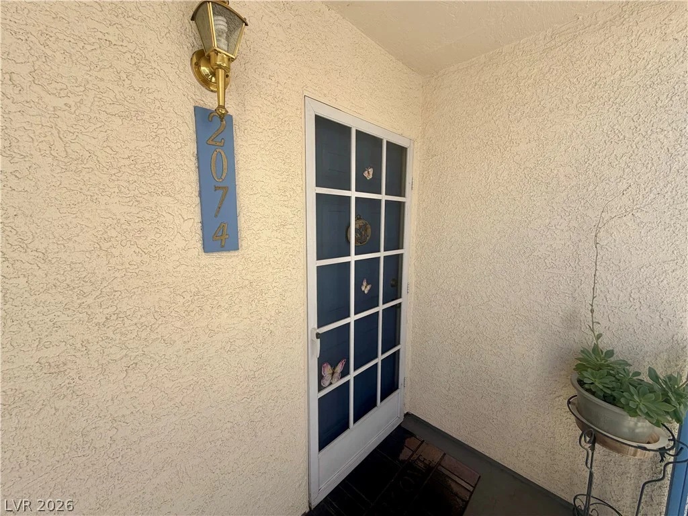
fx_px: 278
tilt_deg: -7.7
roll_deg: -0.7
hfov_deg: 102.1
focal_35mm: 14
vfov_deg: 85.7
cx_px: 344
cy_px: 258
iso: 50
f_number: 2.2
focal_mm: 2.22
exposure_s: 1/502
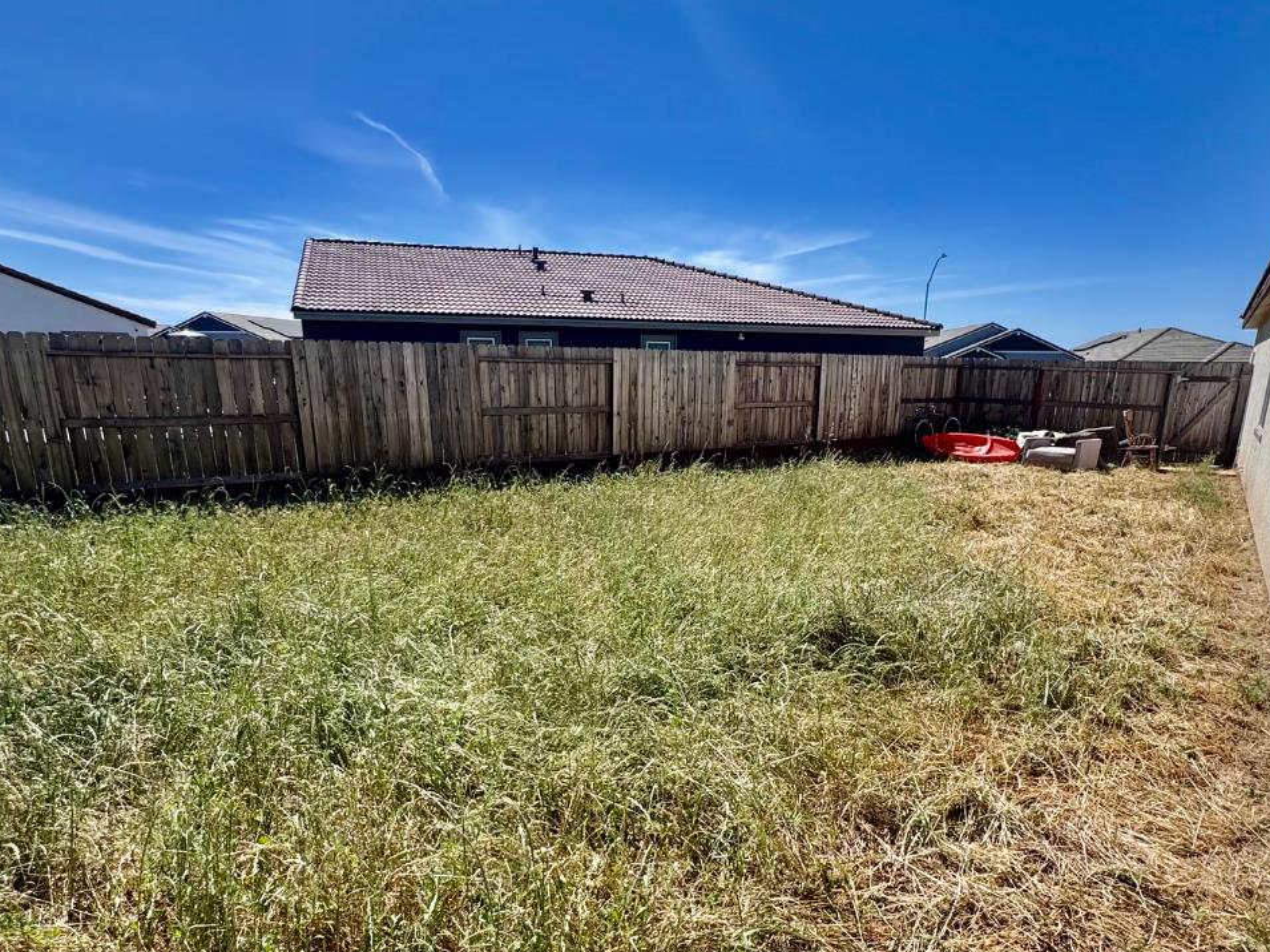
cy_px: 599
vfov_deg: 60.2
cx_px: 668
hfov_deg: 76.3
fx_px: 807
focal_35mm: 22
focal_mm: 2.22
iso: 50
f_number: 2.2
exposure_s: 1/1536
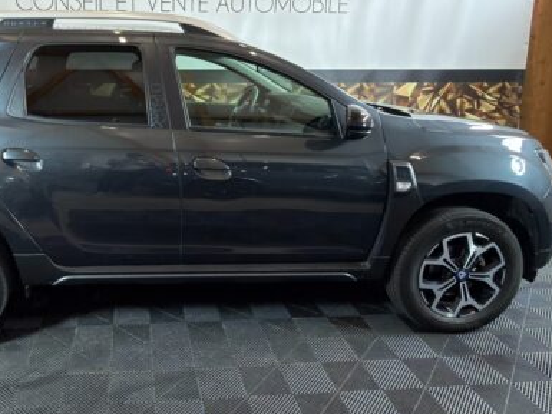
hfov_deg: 59.5
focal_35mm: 29
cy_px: 141
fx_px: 463
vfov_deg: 47.5
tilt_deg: -10.6
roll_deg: -0.2
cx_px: 163
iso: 100
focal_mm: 2.22
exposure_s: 1/25
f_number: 2.2
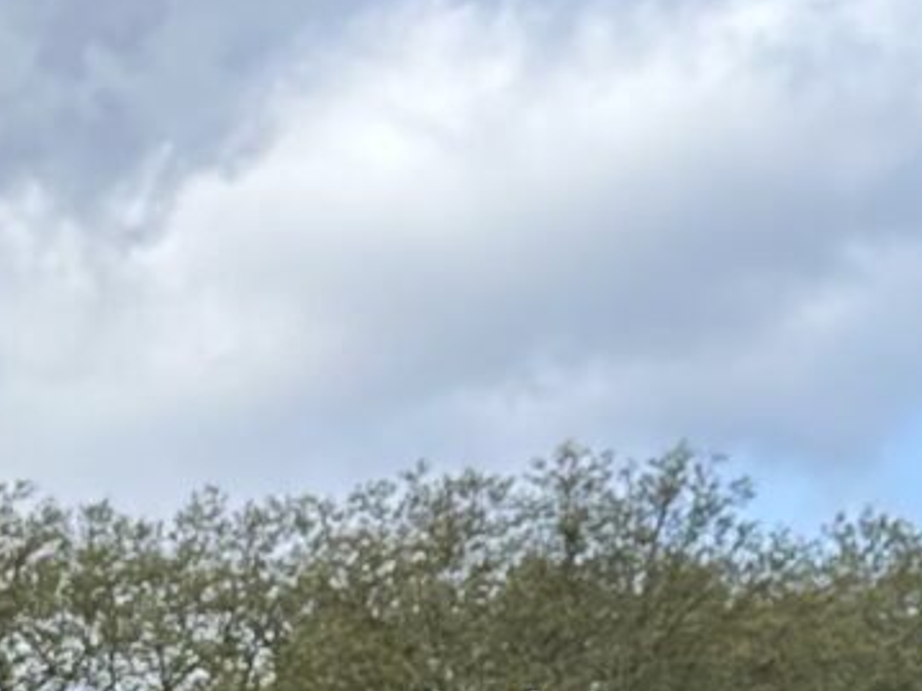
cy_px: 1505
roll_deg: -0.7
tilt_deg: -4.0
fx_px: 4553
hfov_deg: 11.1
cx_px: -480
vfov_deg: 8.2
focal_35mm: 171
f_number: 1.78
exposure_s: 1/740
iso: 80
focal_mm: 6.86
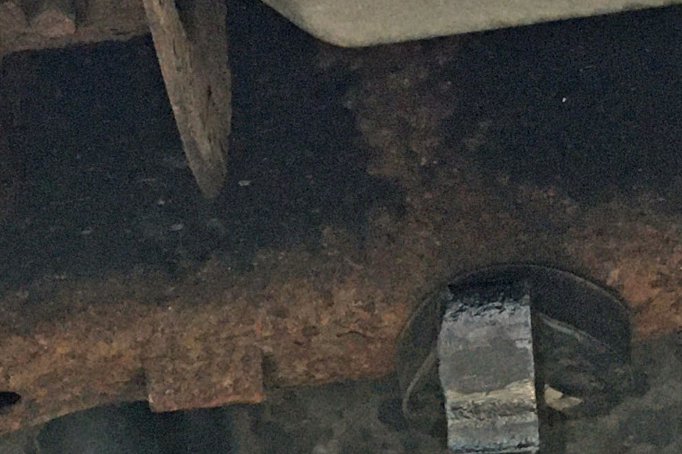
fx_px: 2349
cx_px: 53
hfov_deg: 16.3
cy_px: 750
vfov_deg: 10.5
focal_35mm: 124
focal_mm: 4.15
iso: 125
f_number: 2.2
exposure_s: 1/30
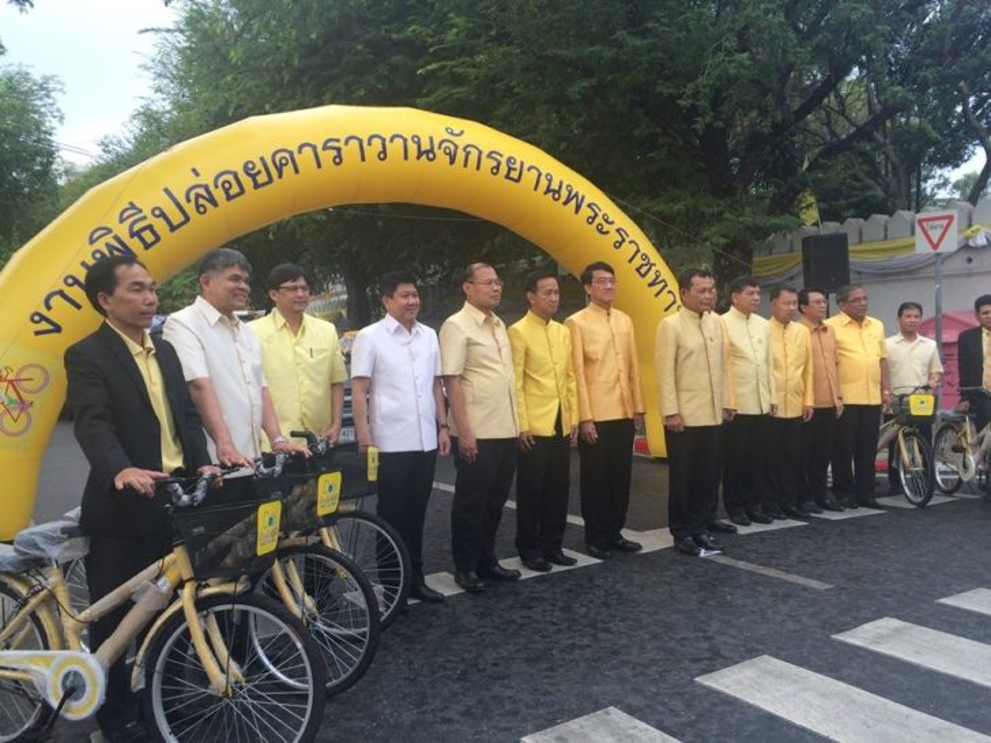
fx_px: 830
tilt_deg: -5.6
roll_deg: +1.9
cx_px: 496
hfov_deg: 61.7
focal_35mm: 29
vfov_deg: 48.2
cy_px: 372
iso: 32
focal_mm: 4.15
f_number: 2.2
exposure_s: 1/154
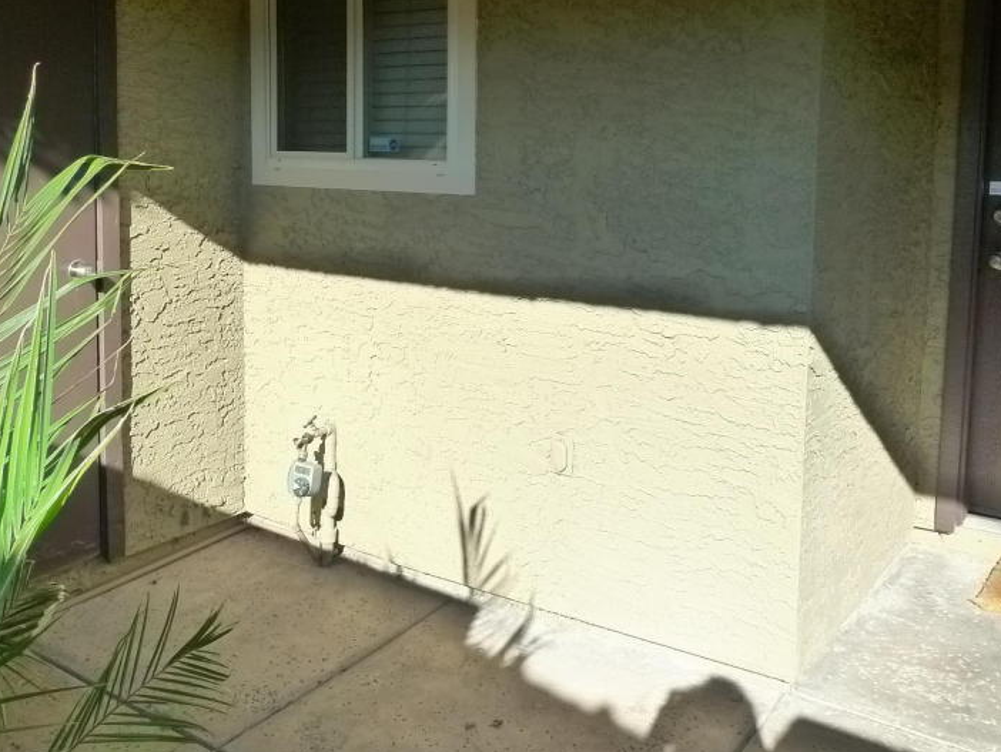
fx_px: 1012
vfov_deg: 40.2
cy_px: 245
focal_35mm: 35
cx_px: 459
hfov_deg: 52.5
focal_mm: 5.1
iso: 400
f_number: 3.5
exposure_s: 1/500
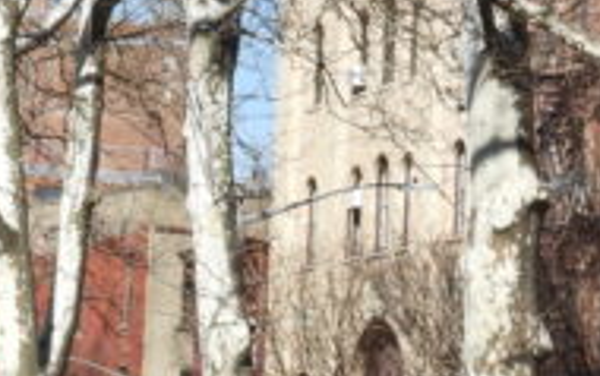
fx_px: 5039
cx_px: -13
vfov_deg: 4.3
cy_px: 243
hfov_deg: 6.8
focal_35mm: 308
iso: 100
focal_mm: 14.3
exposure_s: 1/1000
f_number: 3.5
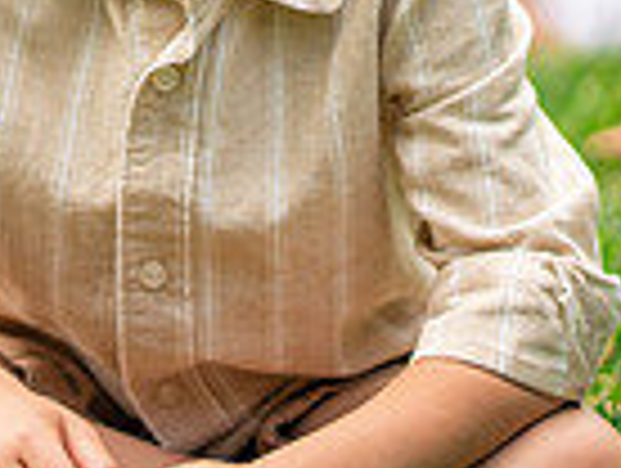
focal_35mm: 343
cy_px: -83
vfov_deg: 4.3
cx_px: -194
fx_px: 6164
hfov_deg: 5.7
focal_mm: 85
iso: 400
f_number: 2
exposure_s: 1/4000
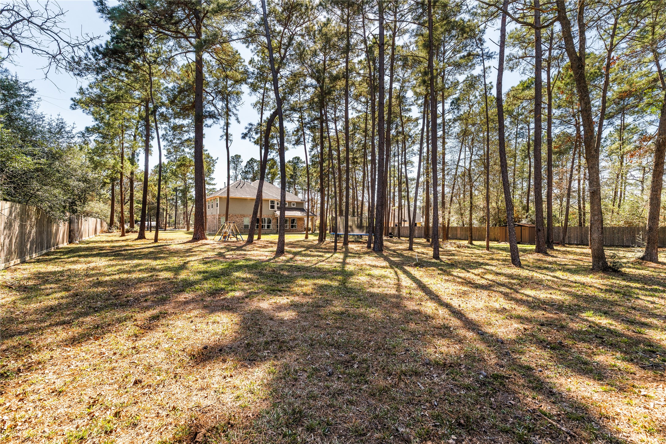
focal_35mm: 16
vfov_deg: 73.7
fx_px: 296
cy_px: 222
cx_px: 333
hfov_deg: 96.7
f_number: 9
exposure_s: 1/80
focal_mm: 16
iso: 200
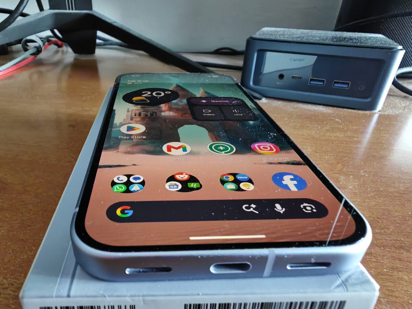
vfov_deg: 54.9
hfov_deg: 69.4
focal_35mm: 25
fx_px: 298
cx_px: 206
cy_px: 154
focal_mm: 1.82
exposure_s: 1/25
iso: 2000
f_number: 2
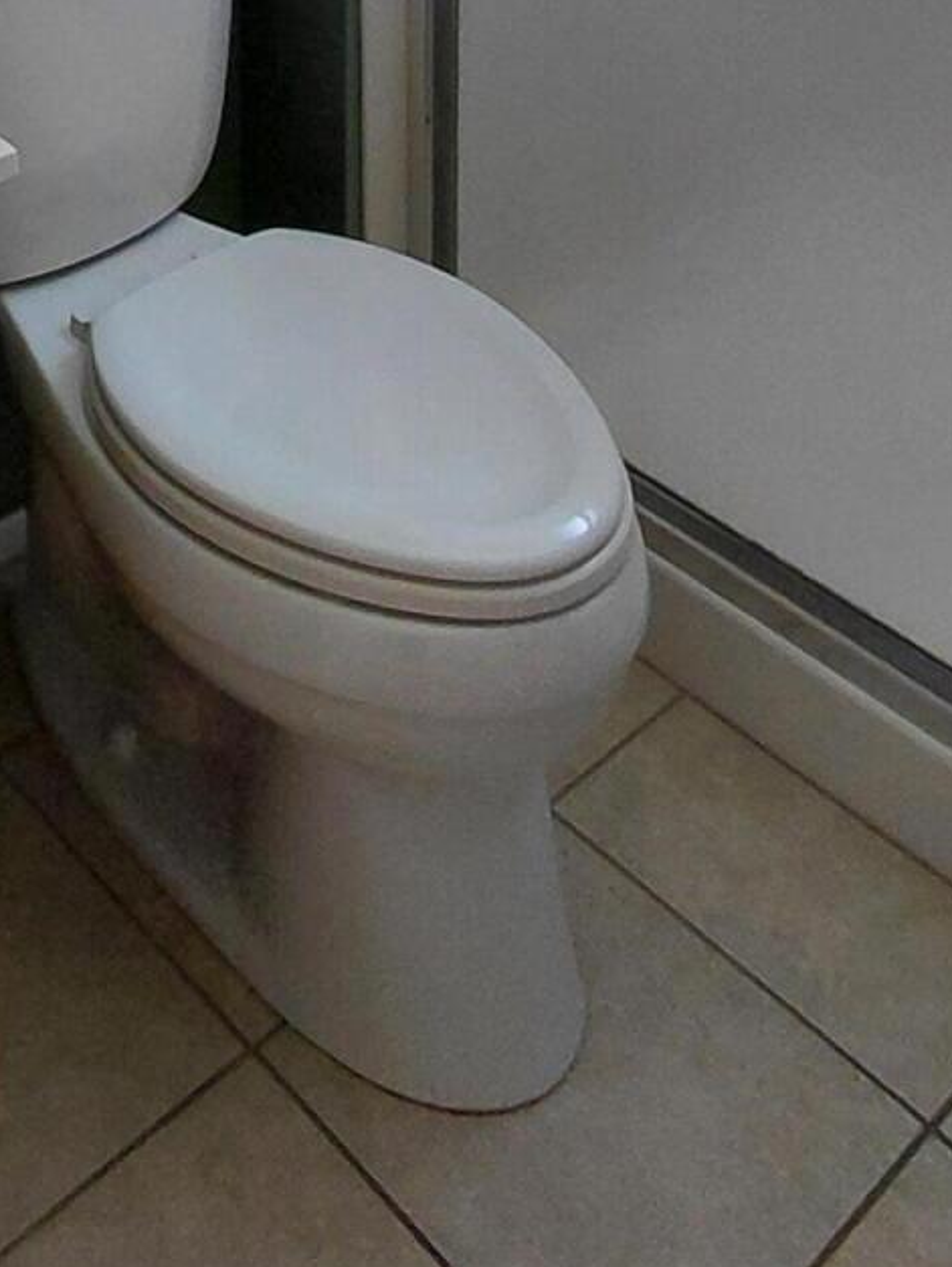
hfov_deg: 27.3
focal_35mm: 51
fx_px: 1868
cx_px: 55
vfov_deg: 27.6
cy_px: -568
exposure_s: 1/60
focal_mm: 1.64
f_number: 2.2
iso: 100
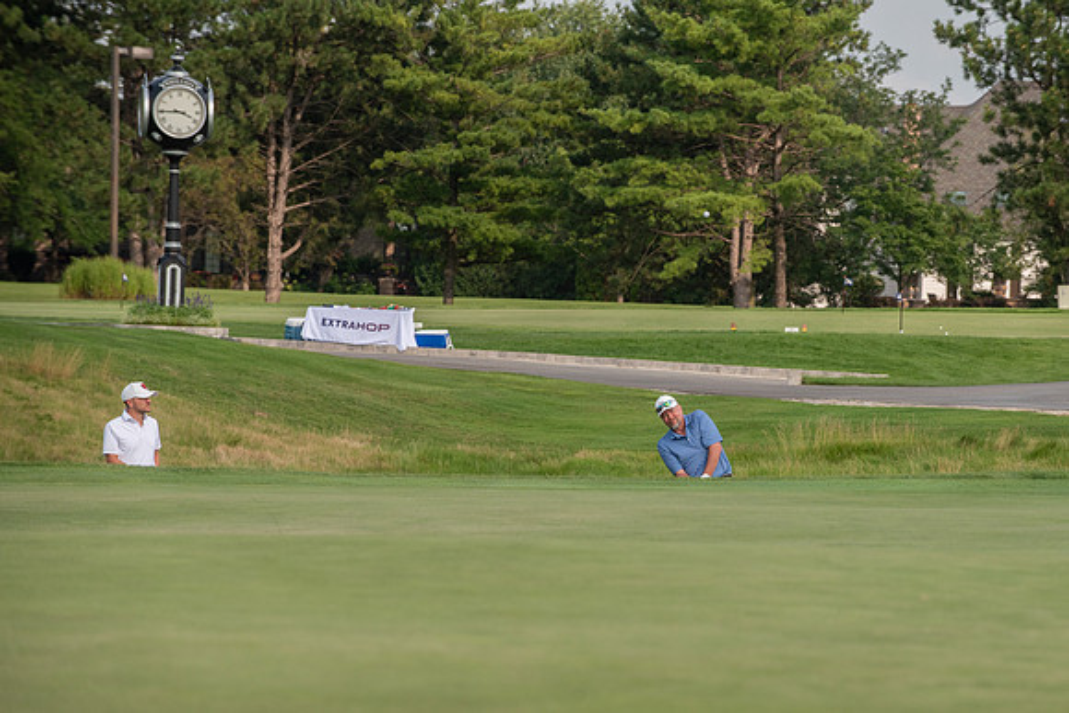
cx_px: 627
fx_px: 6963
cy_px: 418
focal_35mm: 234
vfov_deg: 5.9
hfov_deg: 8.8
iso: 250
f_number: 5
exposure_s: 1/1250
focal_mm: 200
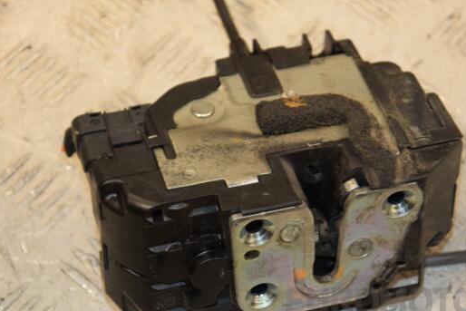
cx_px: 269
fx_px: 1813
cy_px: 180
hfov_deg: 14.6
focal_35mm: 140
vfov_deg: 9.8
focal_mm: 80
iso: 800
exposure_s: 1/160
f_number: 5.3
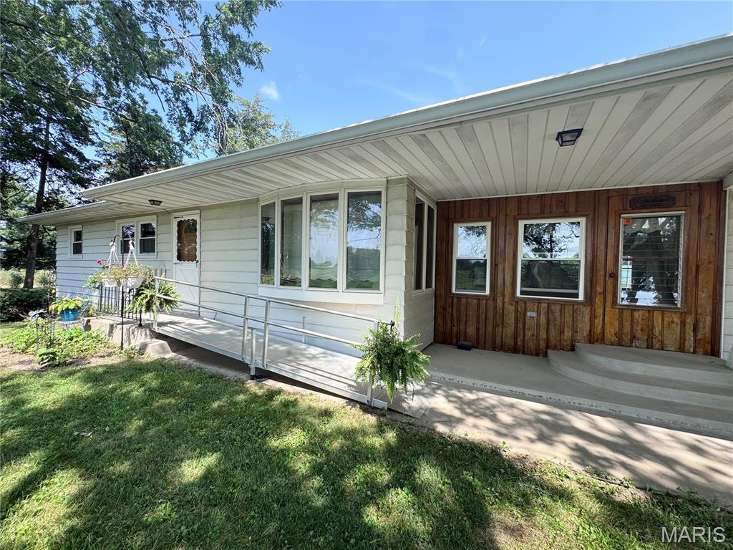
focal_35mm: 14
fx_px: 296
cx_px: 366
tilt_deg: -0.6
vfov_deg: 85.7
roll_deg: -0.9
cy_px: 275
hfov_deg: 102.1
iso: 40
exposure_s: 1/467
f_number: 2.2
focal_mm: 2.22
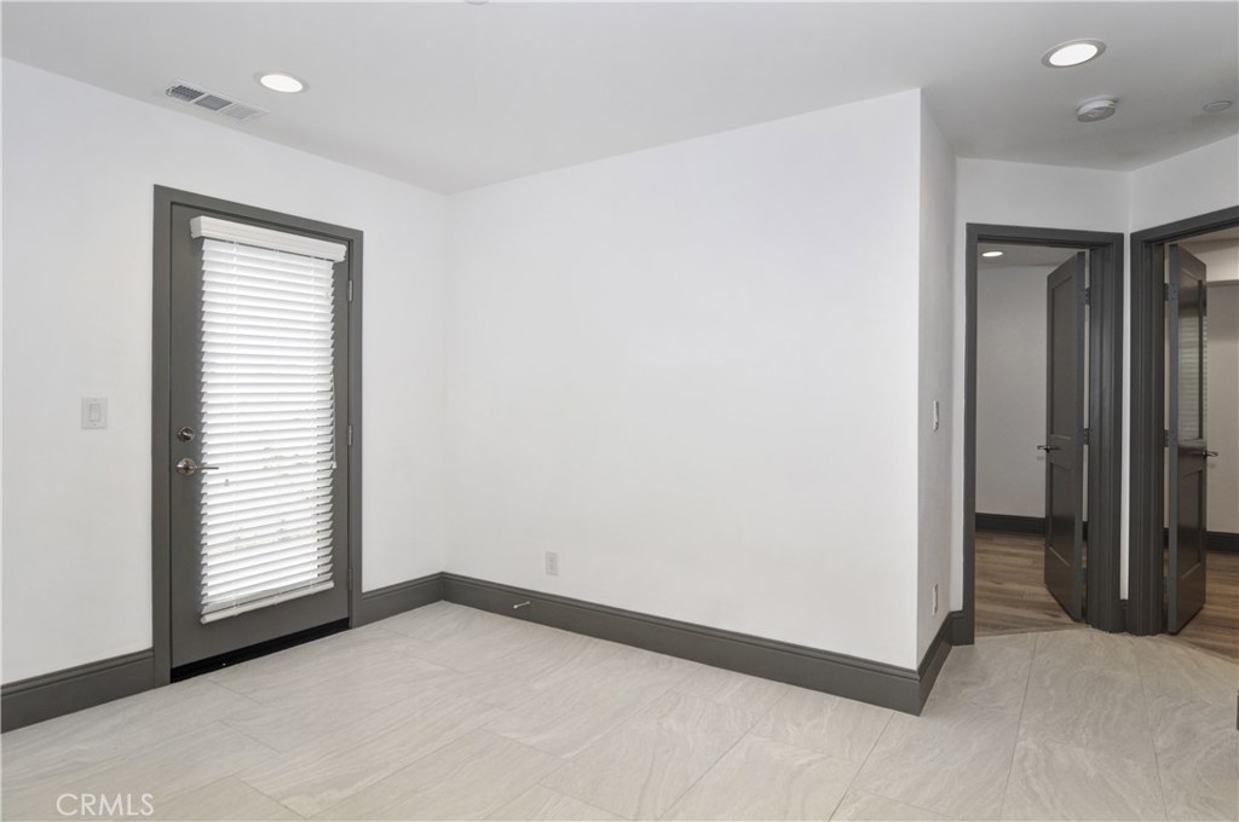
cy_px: 411
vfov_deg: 67.2
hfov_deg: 90.1
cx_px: 620
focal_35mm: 18
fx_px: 619
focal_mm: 12
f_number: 7.1
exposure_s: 1/60
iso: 400
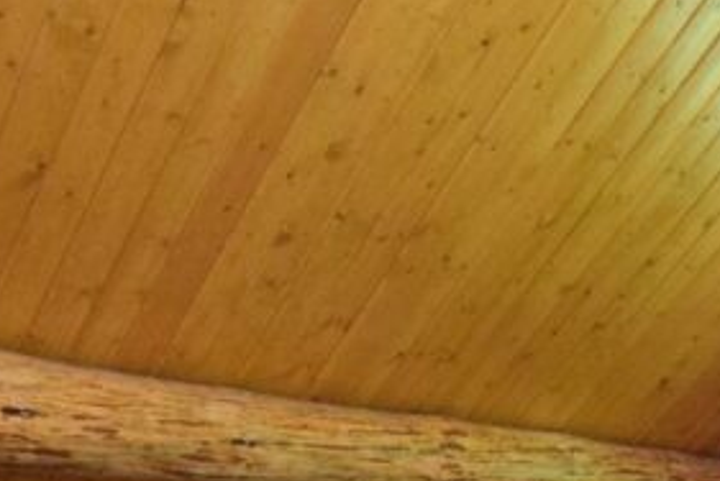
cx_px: 635
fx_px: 1281
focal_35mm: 64
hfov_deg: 30.2
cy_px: 765
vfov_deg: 18.4
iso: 4500
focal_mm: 10
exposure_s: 1/60
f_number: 4.5
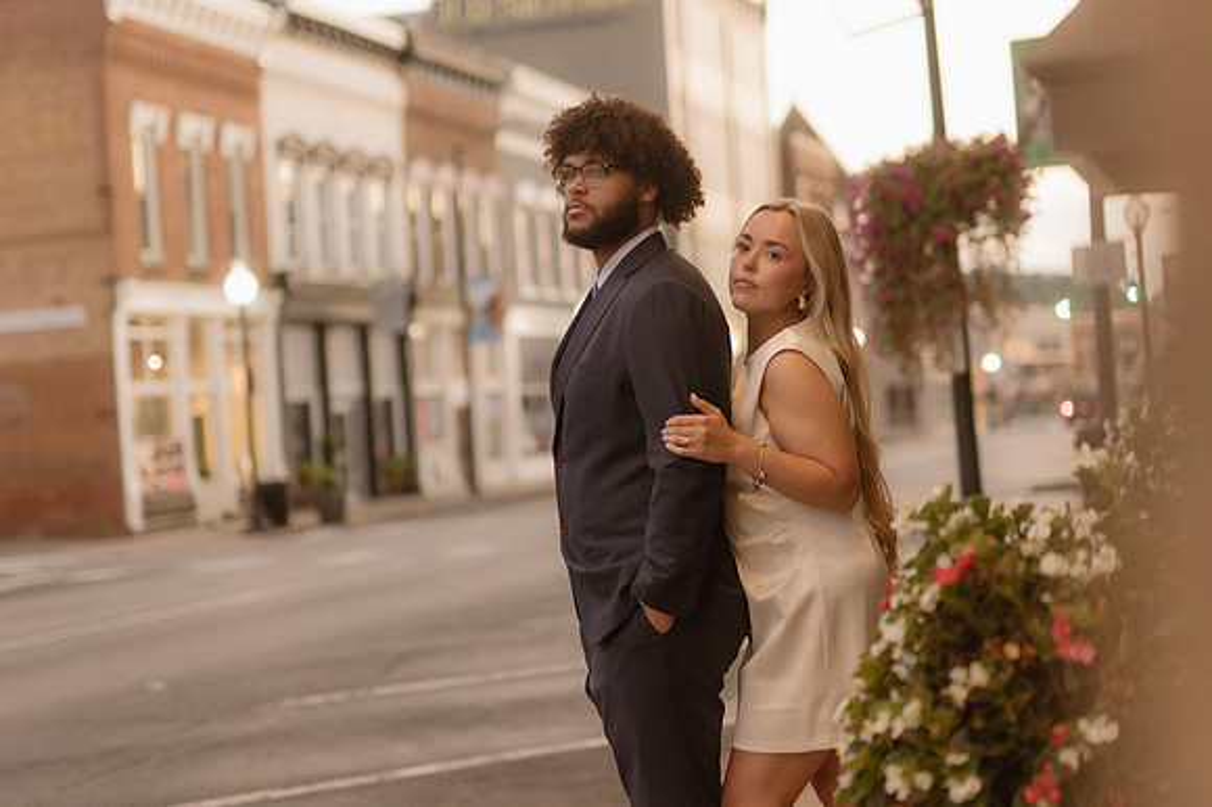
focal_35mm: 75
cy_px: 404
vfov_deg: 18.2
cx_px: 606
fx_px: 2523
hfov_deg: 27.0
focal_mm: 50
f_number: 1.4
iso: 500
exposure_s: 1/100
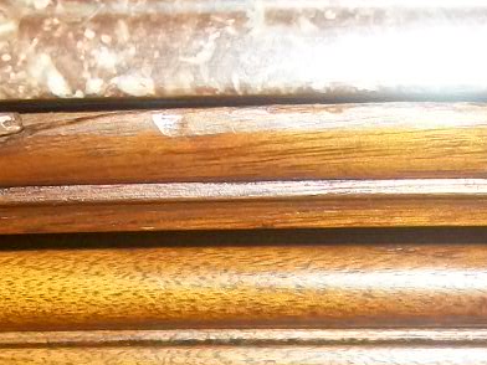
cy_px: 514
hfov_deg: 17.4
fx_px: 1562
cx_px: 455
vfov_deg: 12.8
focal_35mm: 111
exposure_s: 1/60
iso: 160
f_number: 2.7
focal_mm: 6.1
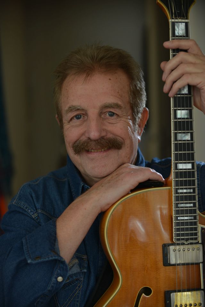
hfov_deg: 15.9
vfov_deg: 23.6
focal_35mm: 86
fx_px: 734
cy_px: 154
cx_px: 102
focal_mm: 86
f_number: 2.8
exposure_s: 1/60
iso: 500
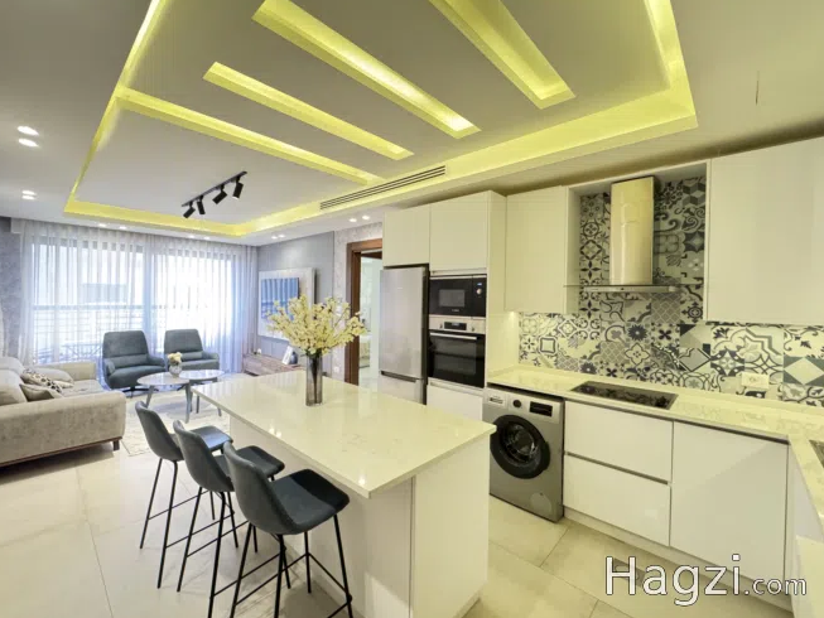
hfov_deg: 98.1
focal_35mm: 15
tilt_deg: -0.4
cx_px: 390
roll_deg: -1.3
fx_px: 357
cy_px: 301
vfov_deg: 81.7
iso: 800
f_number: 2.2
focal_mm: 2.22
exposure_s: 1/50
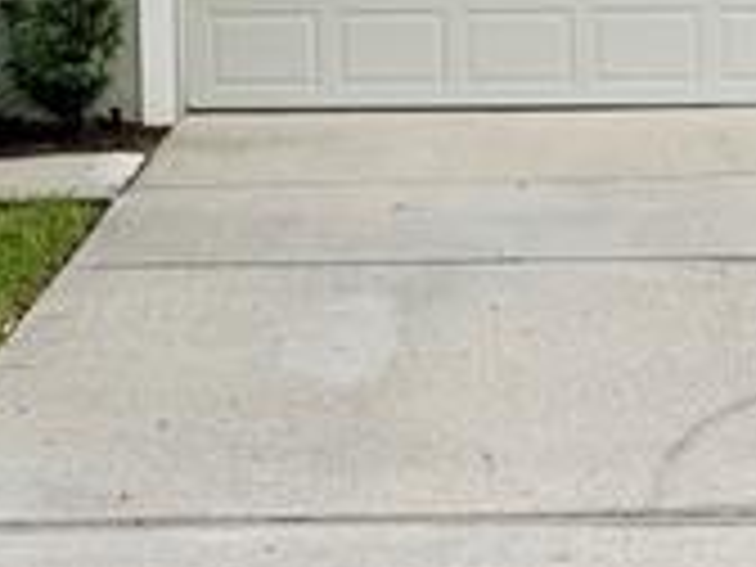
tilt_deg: -3.6
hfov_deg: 13.5
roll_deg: -0.1
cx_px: 540
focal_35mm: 146
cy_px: 58
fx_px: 3189
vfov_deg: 10.1
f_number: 1.78
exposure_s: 1/1139
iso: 100
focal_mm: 6.76
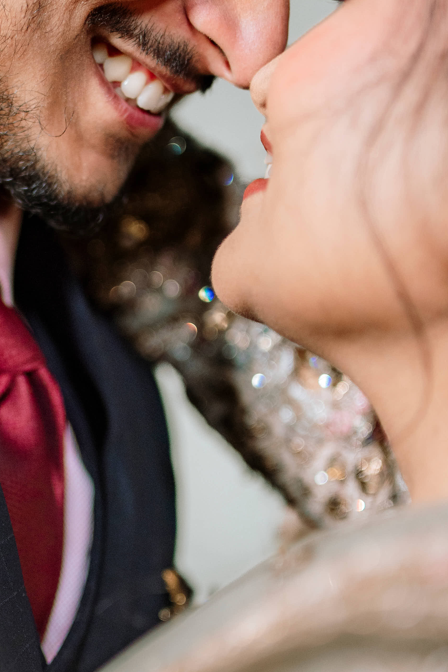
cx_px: 39
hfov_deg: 15.5
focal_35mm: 87
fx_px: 1623
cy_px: 356
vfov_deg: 23.4
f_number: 1.4
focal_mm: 35
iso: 500
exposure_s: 1/400
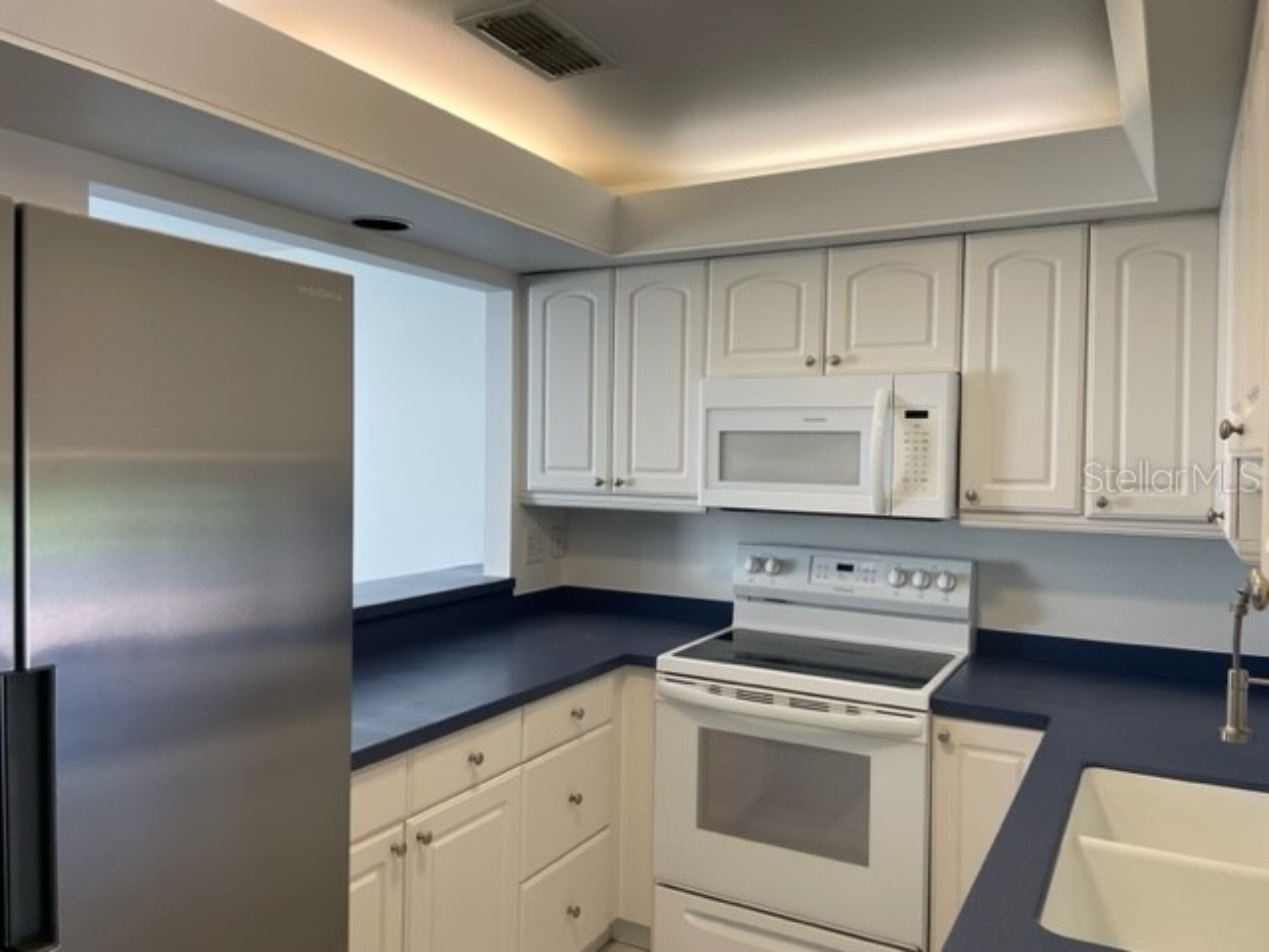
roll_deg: -1.0
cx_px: 634
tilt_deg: -1.7
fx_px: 953
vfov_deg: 53.1
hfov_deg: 67.3
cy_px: 476
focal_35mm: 26
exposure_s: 1/120
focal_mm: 4.2
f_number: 1.6
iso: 64
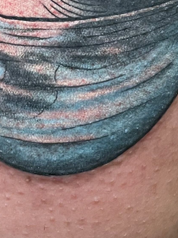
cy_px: -60
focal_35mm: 94
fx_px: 645
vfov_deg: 19.5
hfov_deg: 15.7
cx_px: 62
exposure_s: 1/40
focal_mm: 4.2
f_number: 1.6
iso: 500
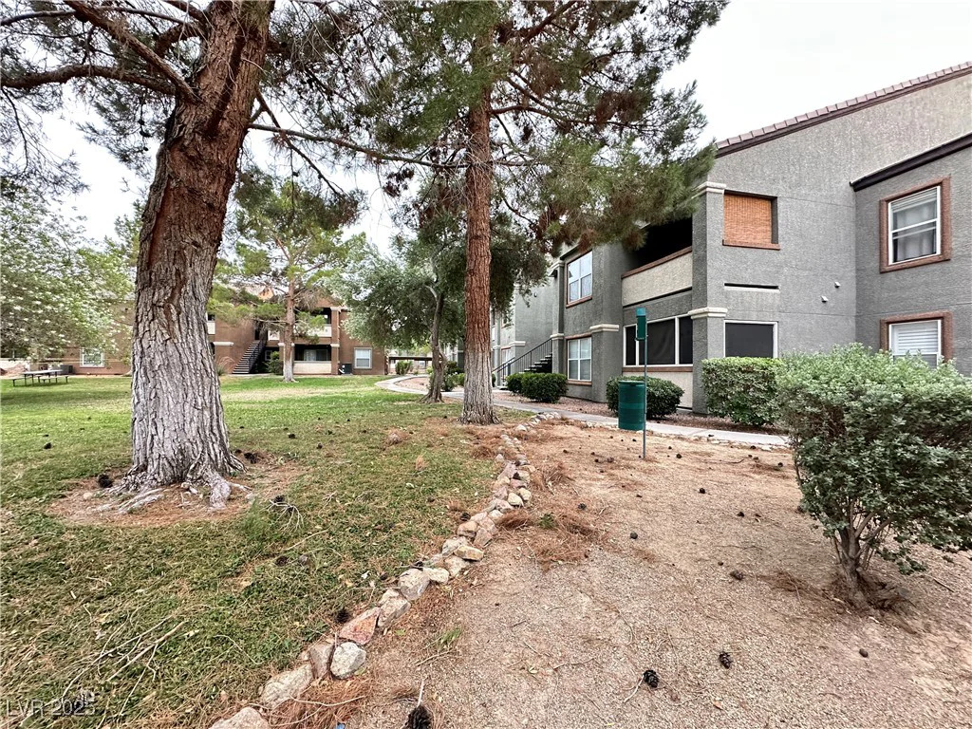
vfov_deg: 85.7
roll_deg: -0.2
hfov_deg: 102.1
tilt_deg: +1.7
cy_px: 364
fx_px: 393
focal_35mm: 14
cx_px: 486
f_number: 2.2
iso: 250
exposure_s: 1/99
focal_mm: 2.22
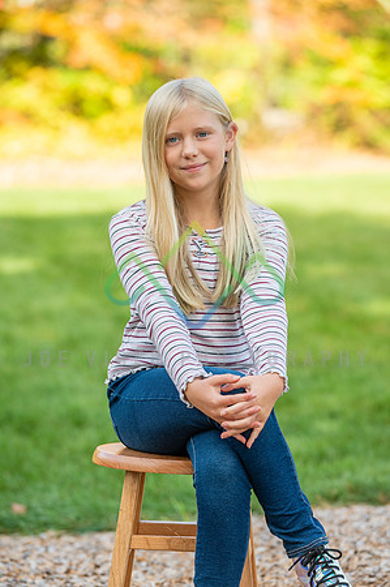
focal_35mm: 180
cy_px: 294
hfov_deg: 7.6
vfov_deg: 11.4
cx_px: 195
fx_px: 2932
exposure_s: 1/200
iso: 100
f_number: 5
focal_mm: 180
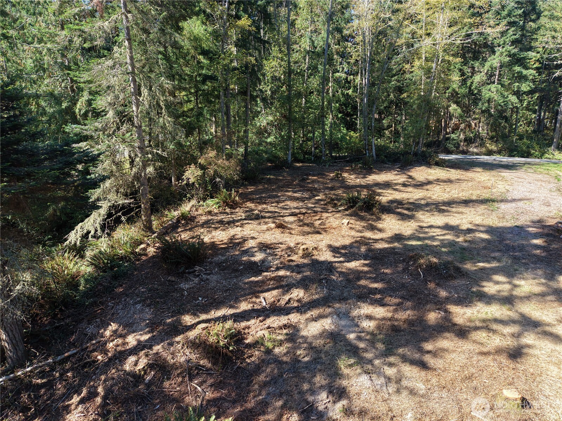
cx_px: 281
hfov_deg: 73.9
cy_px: 210
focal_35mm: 23
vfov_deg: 58.9
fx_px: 373
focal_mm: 8.67
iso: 100
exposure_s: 1/500
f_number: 1.8
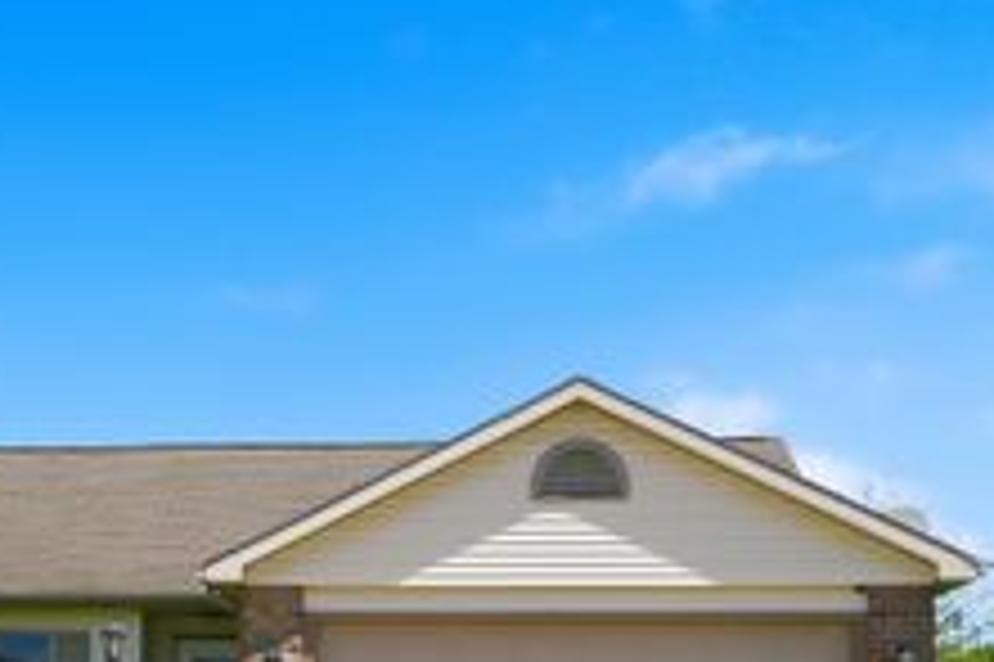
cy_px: 664
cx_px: 193
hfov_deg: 29.0
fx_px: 1876
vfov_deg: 19.4
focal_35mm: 68
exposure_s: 1/1250
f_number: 5
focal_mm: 20
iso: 100
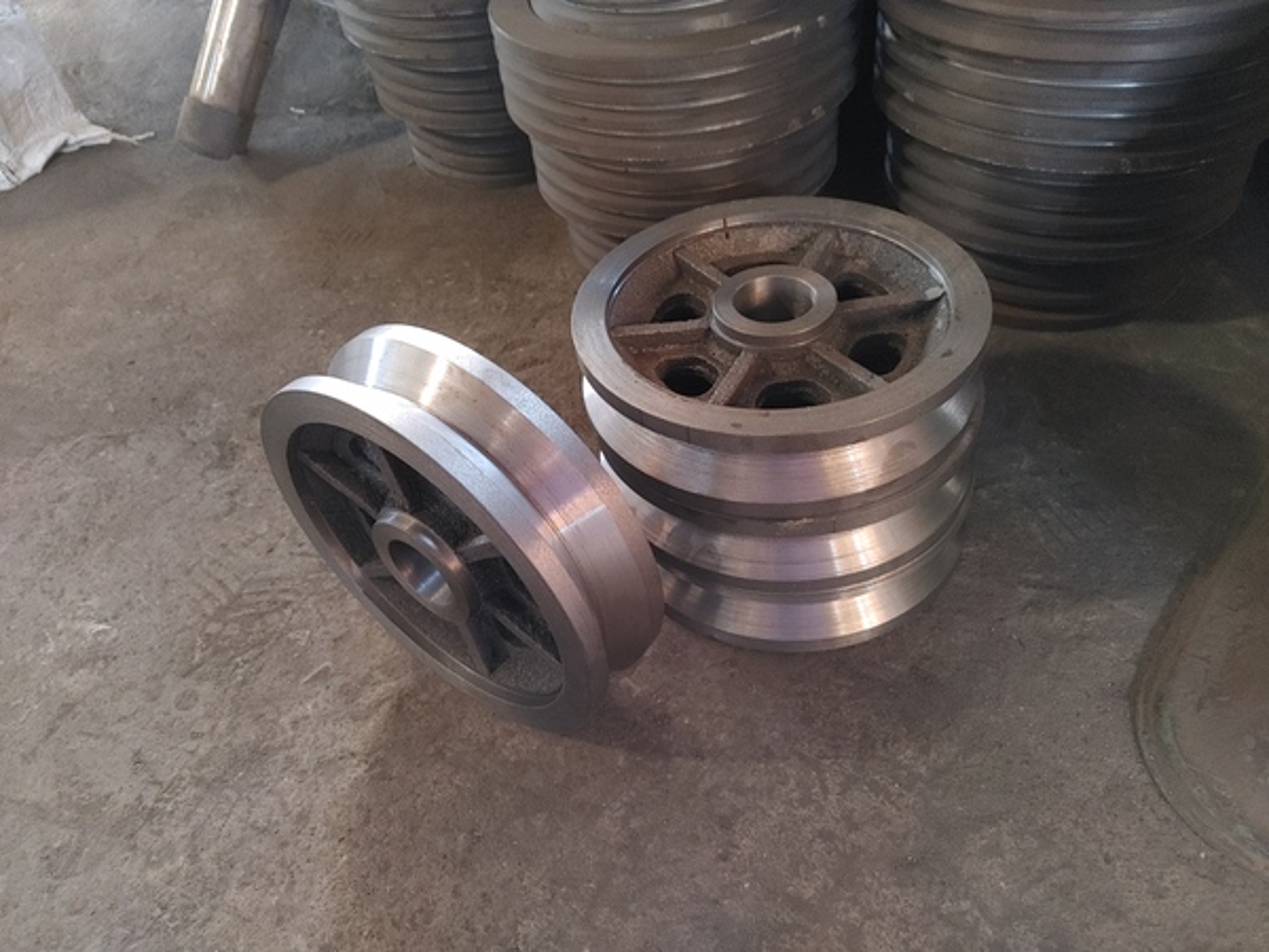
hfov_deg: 67.3
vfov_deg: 53.1
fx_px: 953
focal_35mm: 26
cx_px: 634
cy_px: 476
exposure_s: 1/25
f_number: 1.8
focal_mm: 4.81
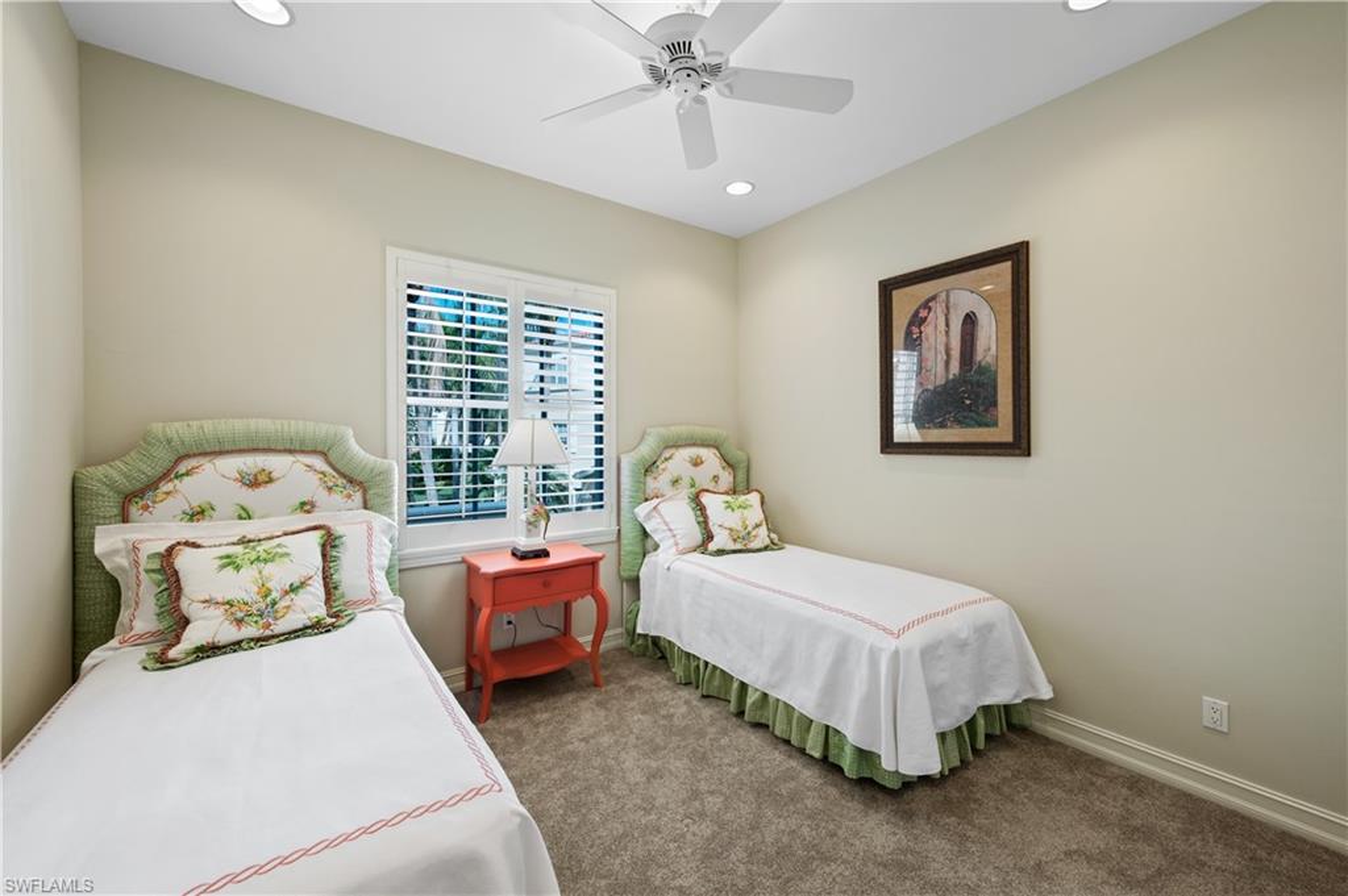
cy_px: 448
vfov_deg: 81.1
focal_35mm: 14
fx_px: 524
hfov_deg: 104.3
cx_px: 674
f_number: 8
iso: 400
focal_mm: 14
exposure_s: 1/8
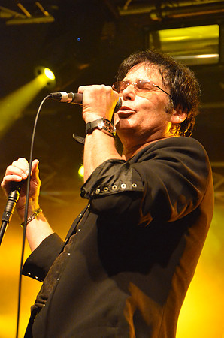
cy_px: 169
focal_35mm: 112
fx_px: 1055
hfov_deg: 12.1
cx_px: 112
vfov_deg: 18.2
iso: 6400
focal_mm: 75
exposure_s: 1/60
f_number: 5.3
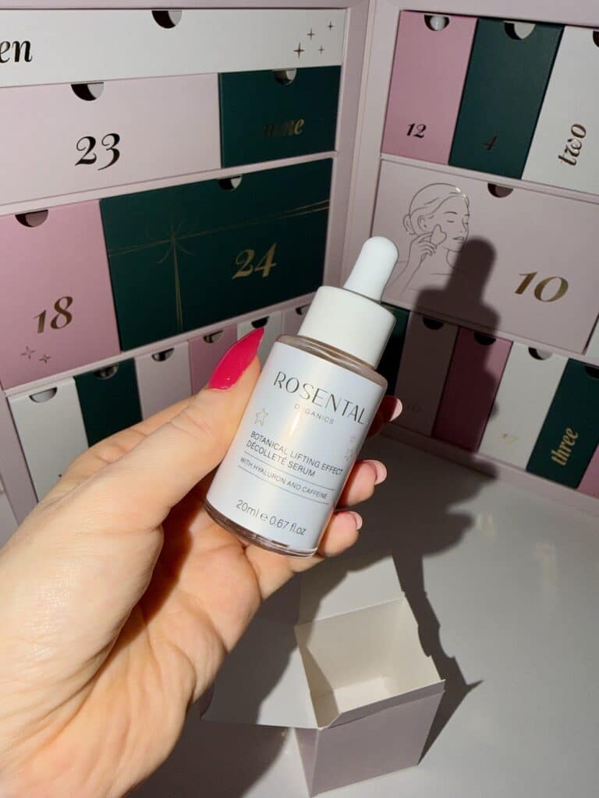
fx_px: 554
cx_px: 300
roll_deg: -4.1
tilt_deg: -35.0
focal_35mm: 24
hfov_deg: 56.8
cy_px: 399
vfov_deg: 71.6
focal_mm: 2.22
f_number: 2.2
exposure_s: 1/100
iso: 12
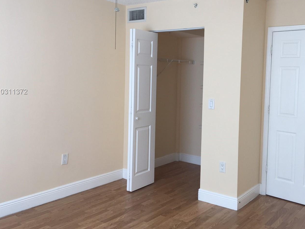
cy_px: 92
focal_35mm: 37
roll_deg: -2.0
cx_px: 185
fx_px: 326
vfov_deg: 38.5
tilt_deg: -3.2
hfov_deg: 49.8
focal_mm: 4.15
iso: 32
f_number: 2.2
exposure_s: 1/60
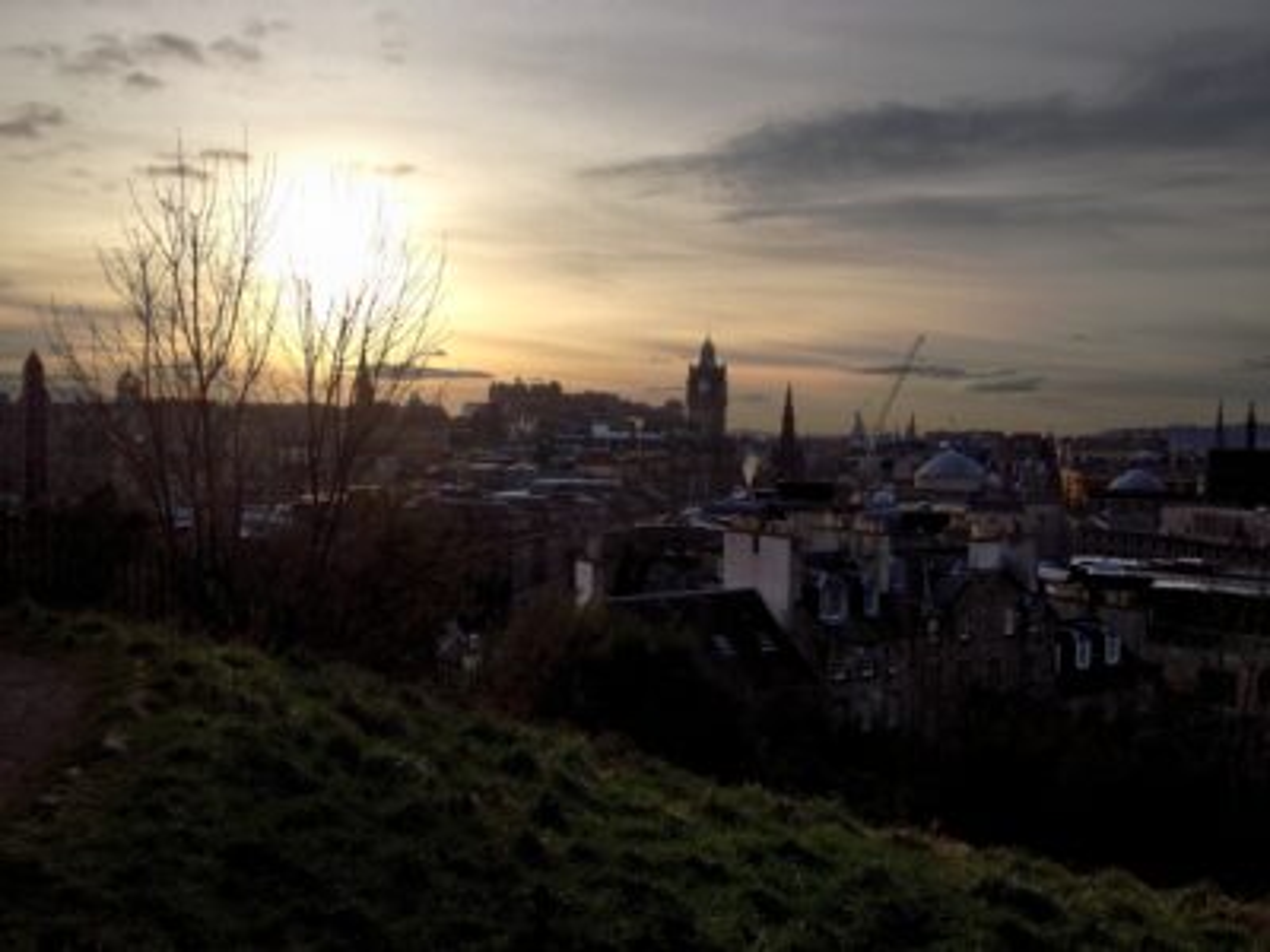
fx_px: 1284
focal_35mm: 35
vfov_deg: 40.7
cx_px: 635
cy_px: 476
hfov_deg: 52.6
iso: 50
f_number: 2.4
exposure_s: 1/968
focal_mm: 4.28
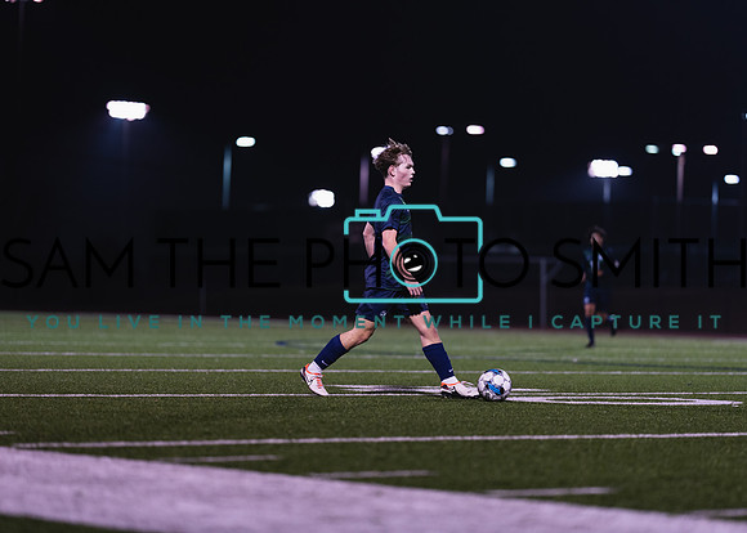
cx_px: 374
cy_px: 266
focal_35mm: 141
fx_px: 3000
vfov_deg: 10.2
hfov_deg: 14.2
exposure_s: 1/1000
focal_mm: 135
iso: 1250
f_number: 1.8
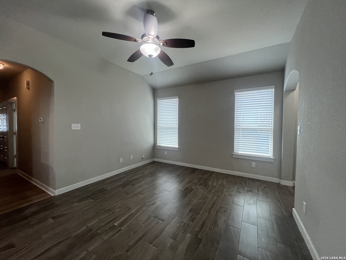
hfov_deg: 106.2
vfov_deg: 89.9
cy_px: 130
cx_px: 173
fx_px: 130
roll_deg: -0.3
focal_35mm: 13
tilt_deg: -1.5
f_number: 1.8
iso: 125
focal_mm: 1.57
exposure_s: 1/120
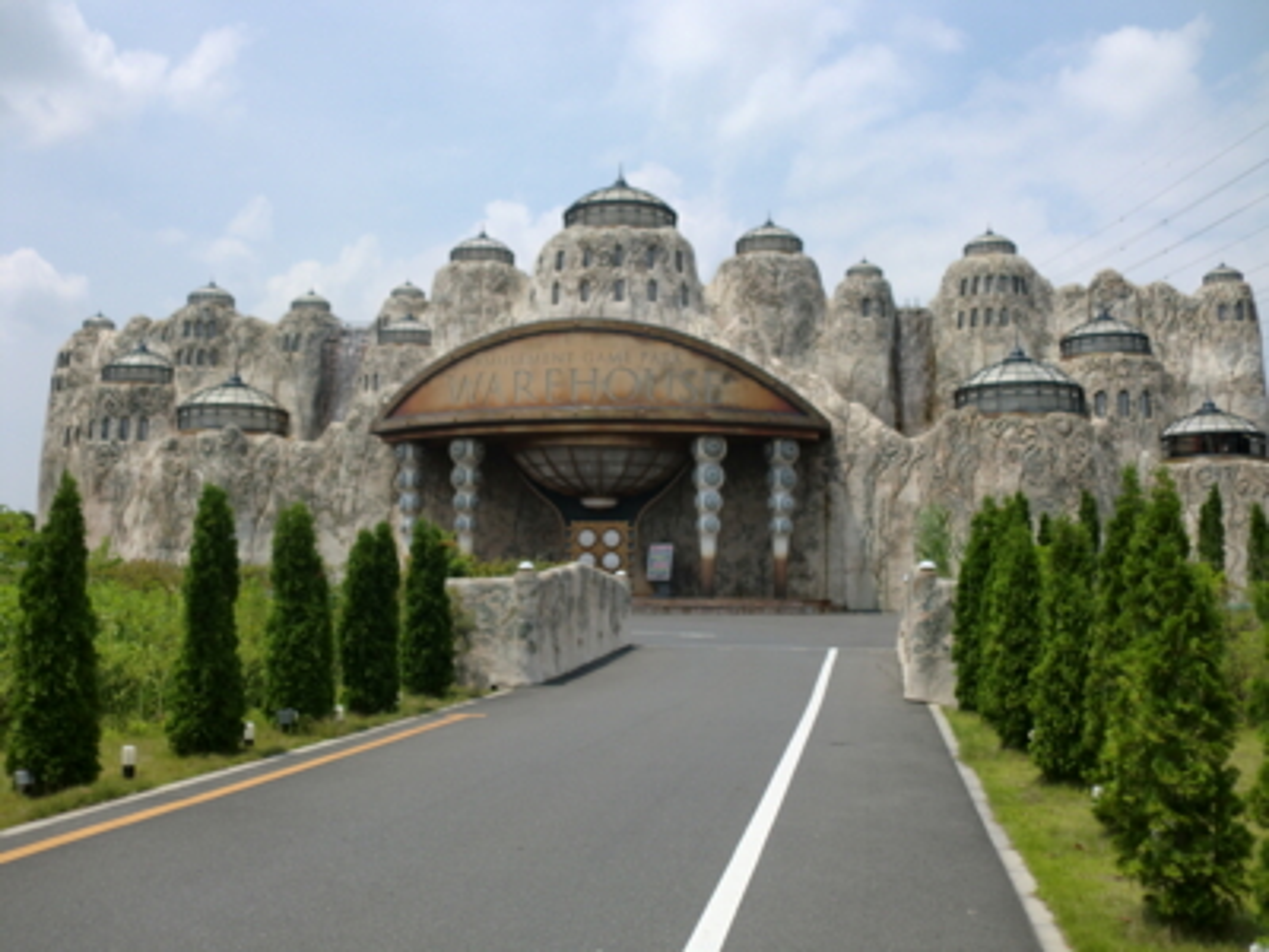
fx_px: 1283
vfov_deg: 40.7
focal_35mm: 35
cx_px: 634
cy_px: 476
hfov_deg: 52.6
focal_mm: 6.3
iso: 64
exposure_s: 1/250
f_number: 7.8
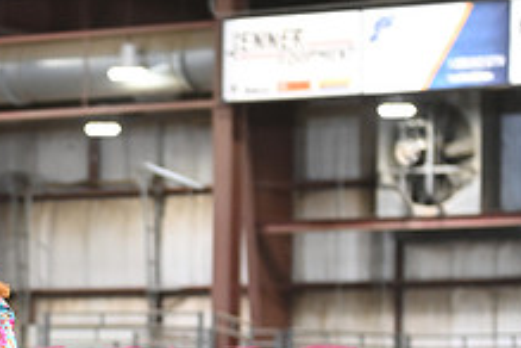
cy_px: 454
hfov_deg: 7.4
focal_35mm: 278
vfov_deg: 4.9
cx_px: -69
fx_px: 4023
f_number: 3.2
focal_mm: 105
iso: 2500
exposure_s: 1/250
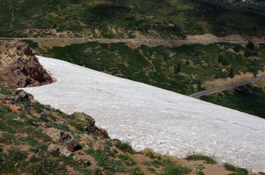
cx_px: 132
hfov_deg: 37.9
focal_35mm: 52
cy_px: 88
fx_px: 385
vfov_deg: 25.6
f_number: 10
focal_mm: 35
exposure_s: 1/400
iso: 100
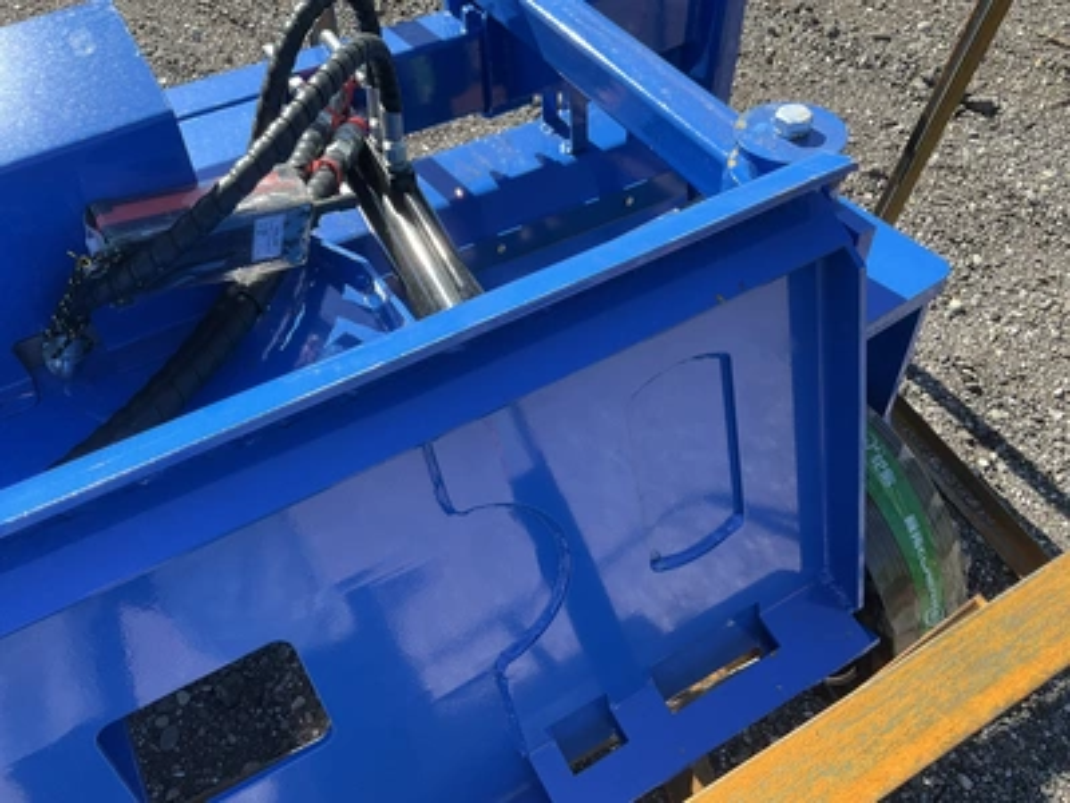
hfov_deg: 61.7
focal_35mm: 29
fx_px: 896
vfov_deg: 48.2
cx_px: 535
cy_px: 402
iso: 25
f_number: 1.8
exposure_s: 1/338
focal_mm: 3
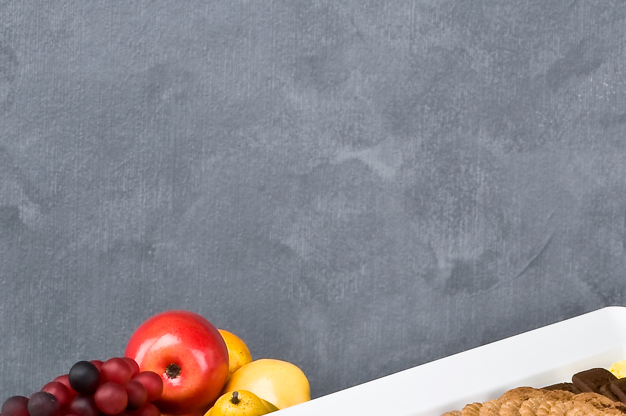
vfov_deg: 4.4
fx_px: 5422
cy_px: 518
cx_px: 459
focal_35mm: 312
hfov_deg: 6.6
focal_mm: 105
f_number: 20
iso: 200
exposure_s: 1/200
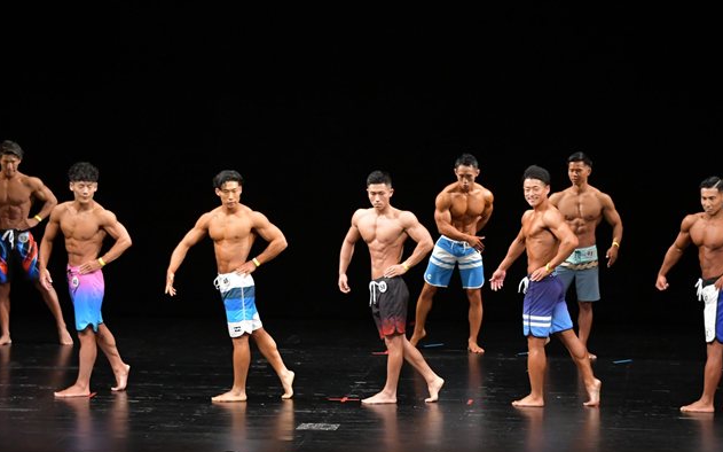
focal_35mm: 169
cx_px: 418
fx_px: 3329
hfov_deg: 12.4
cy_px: 267
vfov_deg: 7.8
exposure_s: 1/400
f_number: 5.6
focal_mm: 90
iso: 3200
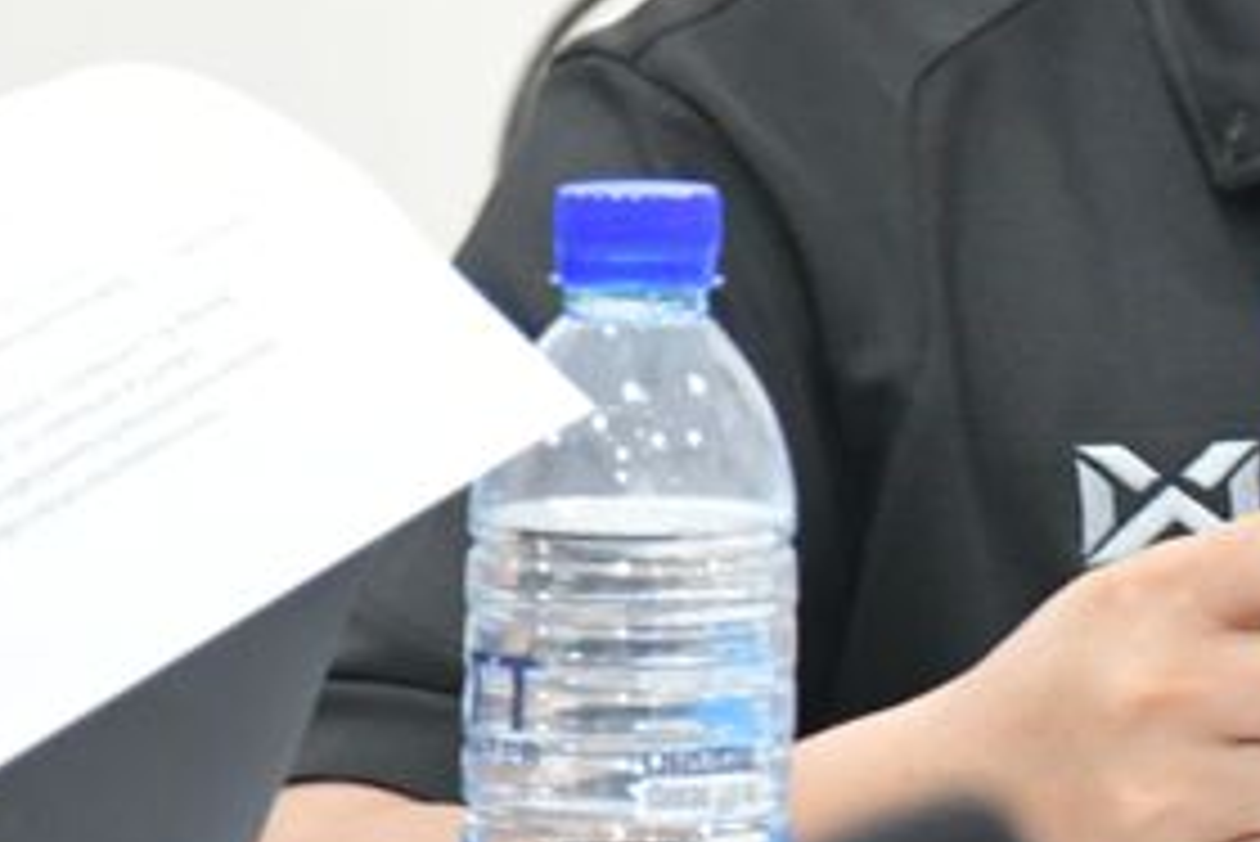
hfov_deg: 3.2
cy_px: -362
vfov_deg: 2.2
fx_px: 22306
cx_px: 1958
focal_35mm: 637
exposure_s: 1/60
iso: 5600
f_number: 5.6
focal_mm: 116
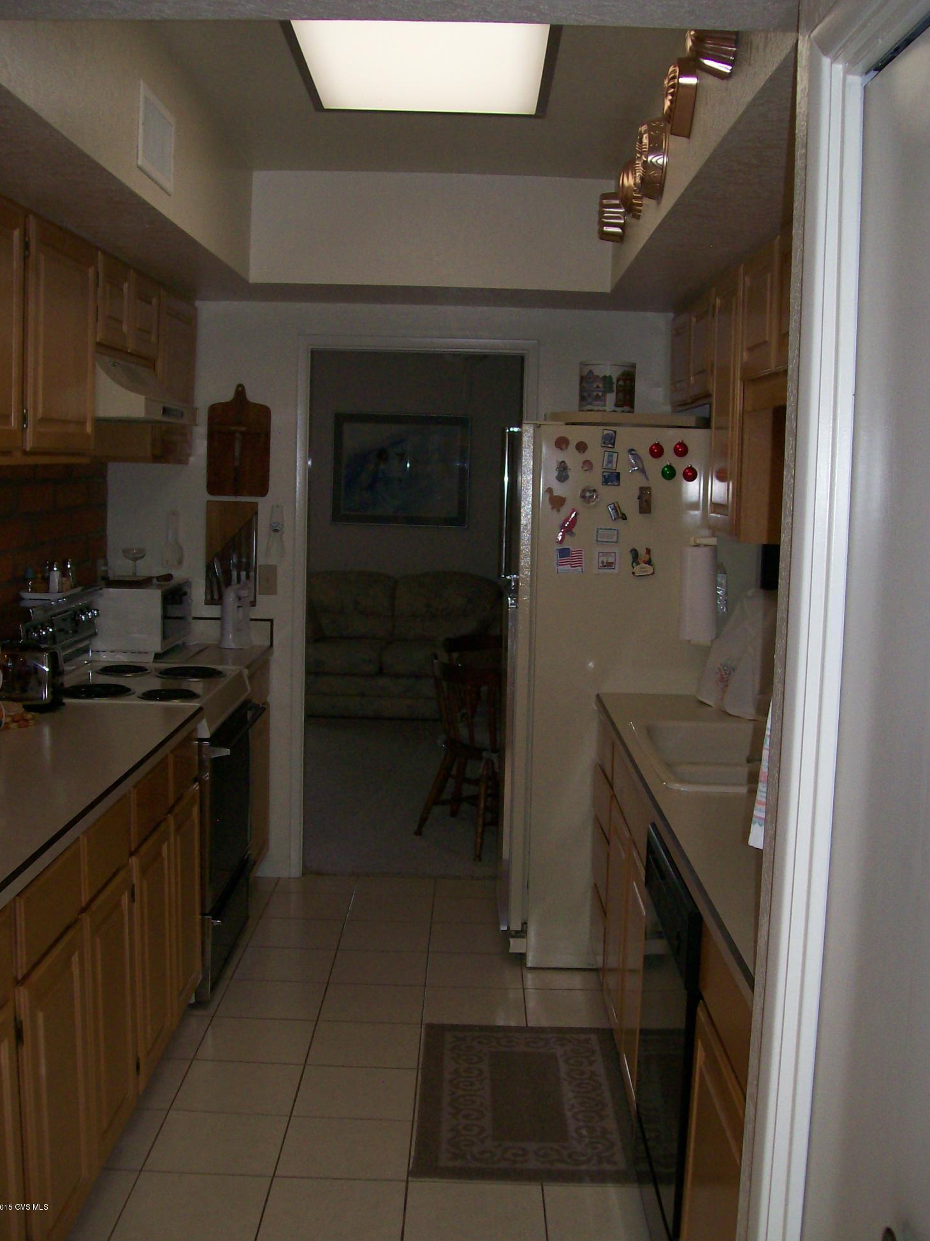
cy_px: 610
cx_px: 463
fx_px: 1326
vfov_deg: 50.1
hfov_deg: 38.7
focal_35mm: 37
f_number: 2.7
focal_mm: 6
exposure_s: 1/64
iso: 140
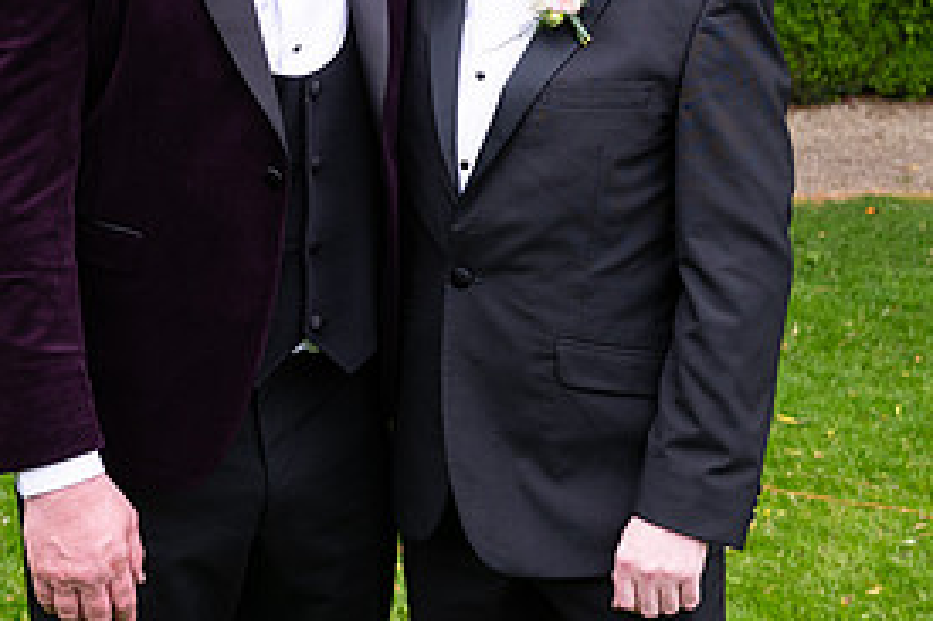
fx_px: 2461
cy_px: 29
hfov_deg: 21.5
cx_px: 411
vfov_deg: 14.2
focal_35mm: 95
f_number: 5
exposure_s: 1/200
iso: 320
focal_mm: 45
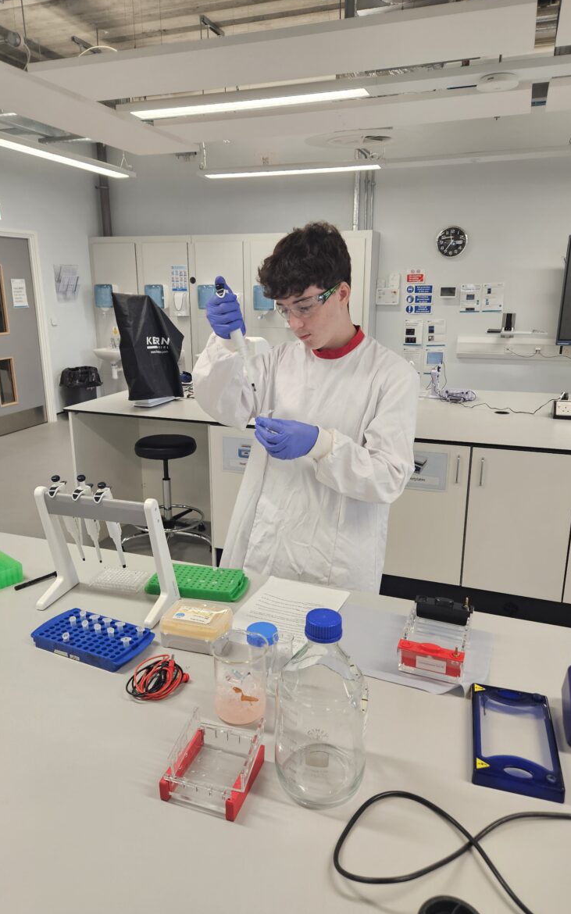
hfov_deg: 49.3
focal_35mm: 25
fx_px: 623
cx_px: 274
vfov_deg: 72.5
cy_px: 464
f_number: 1.8
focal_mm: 5.4
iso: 160
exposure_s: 1/100
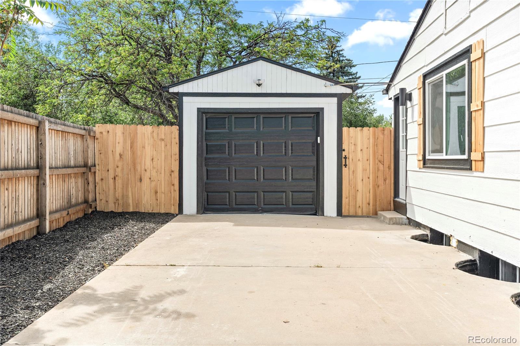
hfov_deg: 61.9
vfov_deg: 43.6
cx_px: 260
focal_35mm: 30
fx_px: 433
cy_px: 173
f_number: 7.1
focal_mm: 30
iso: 160
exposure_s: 1/250
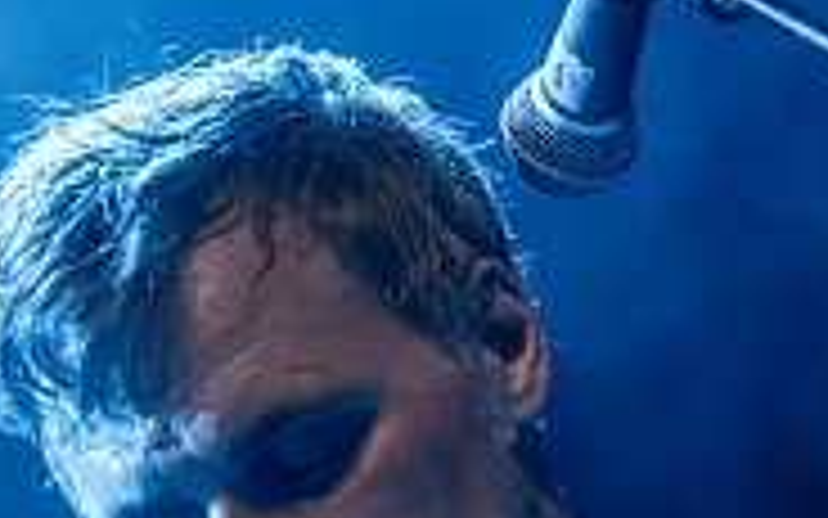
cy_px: 921
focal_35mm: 343
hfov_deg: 6.1
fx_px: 7740
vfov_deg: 3.8
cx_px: 990
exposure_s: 1/100
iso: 2500
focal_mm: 86
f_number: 2.8
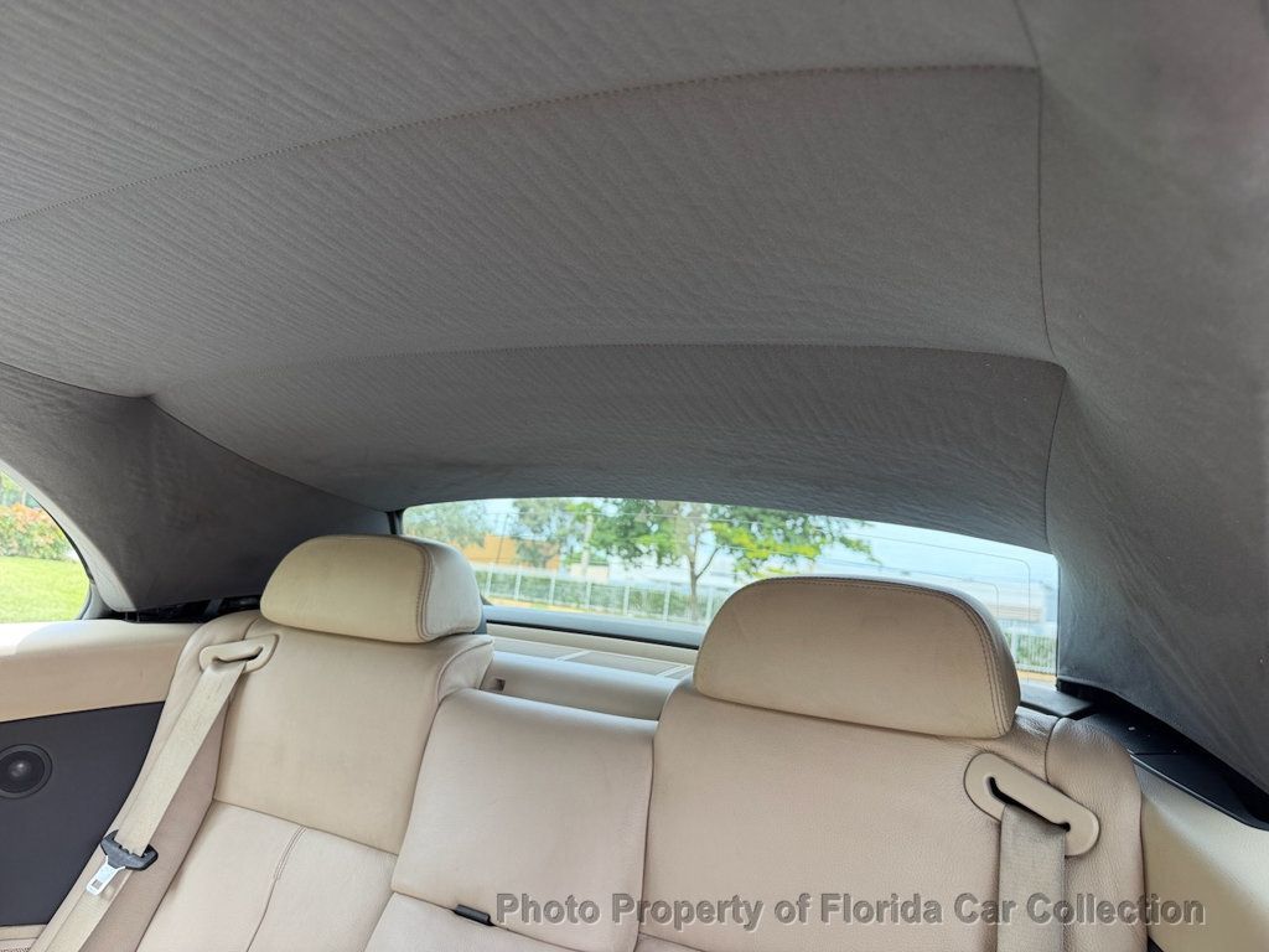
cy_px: 476
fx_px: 880
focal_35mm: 24
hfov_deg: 71.6
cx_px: 634
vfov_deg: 56.8
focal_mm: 6.76
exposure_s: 1/178
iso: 80
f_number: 1.78
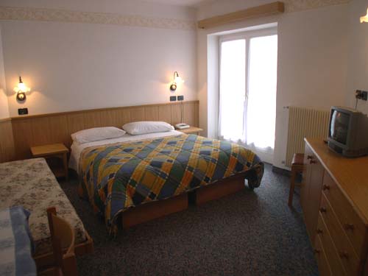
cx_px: 184
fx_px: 404
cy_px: 138
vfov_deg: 37.7
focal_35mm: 38
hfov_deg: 49.0
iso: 100
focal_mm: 8
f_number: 2.8
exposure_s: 1/36.2
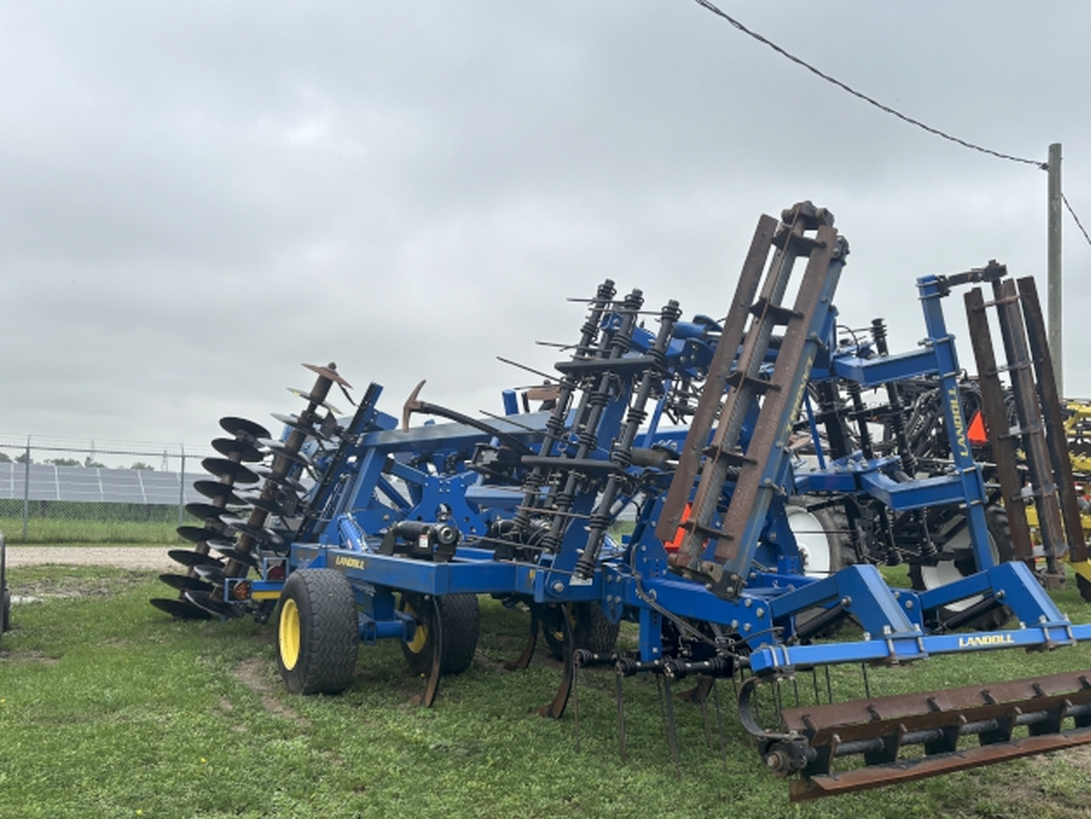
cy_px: 504
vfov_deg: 42.7
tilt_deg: +2.5
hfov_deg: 54.9
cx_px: 653
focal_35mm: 33
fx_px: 1040
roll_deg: -3.2
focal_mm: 5.96
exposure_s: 1/2398
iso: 50
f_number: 1.6
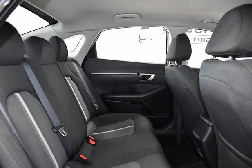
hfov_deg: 65.4
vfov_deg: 46.4
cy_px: 87
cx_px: 123
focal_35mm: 28
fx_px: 196
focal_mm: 18
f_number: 3.5
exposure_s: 1/250
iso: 2500
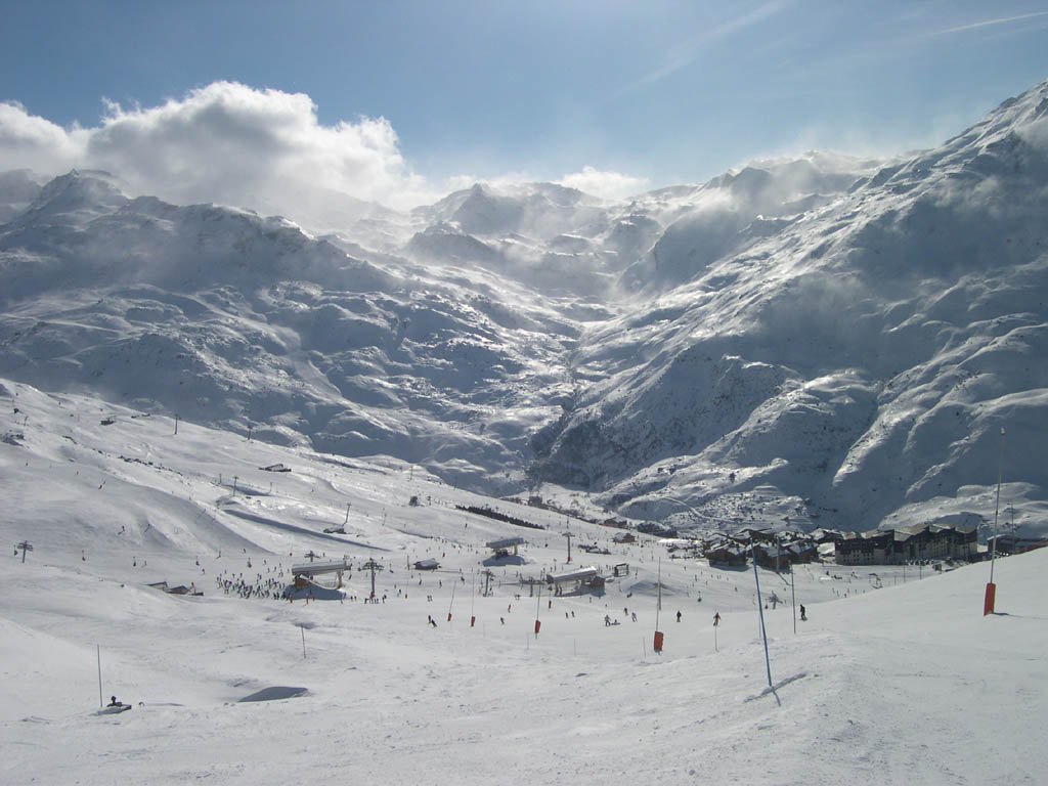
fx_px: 1150
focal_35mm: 38
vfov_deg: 37.7
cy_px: 393
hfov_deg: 49.0
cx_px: 524
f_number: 7.6
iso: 100
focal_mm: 8
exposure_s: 1/1000
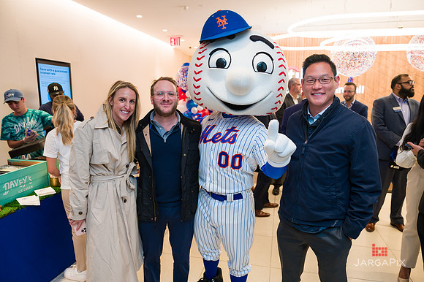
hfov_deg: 73.8
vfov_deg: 53.1
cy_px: 141
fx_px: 282
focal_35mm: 24
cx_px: 212
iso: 400
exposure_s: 1/200
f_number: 4
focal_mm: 24
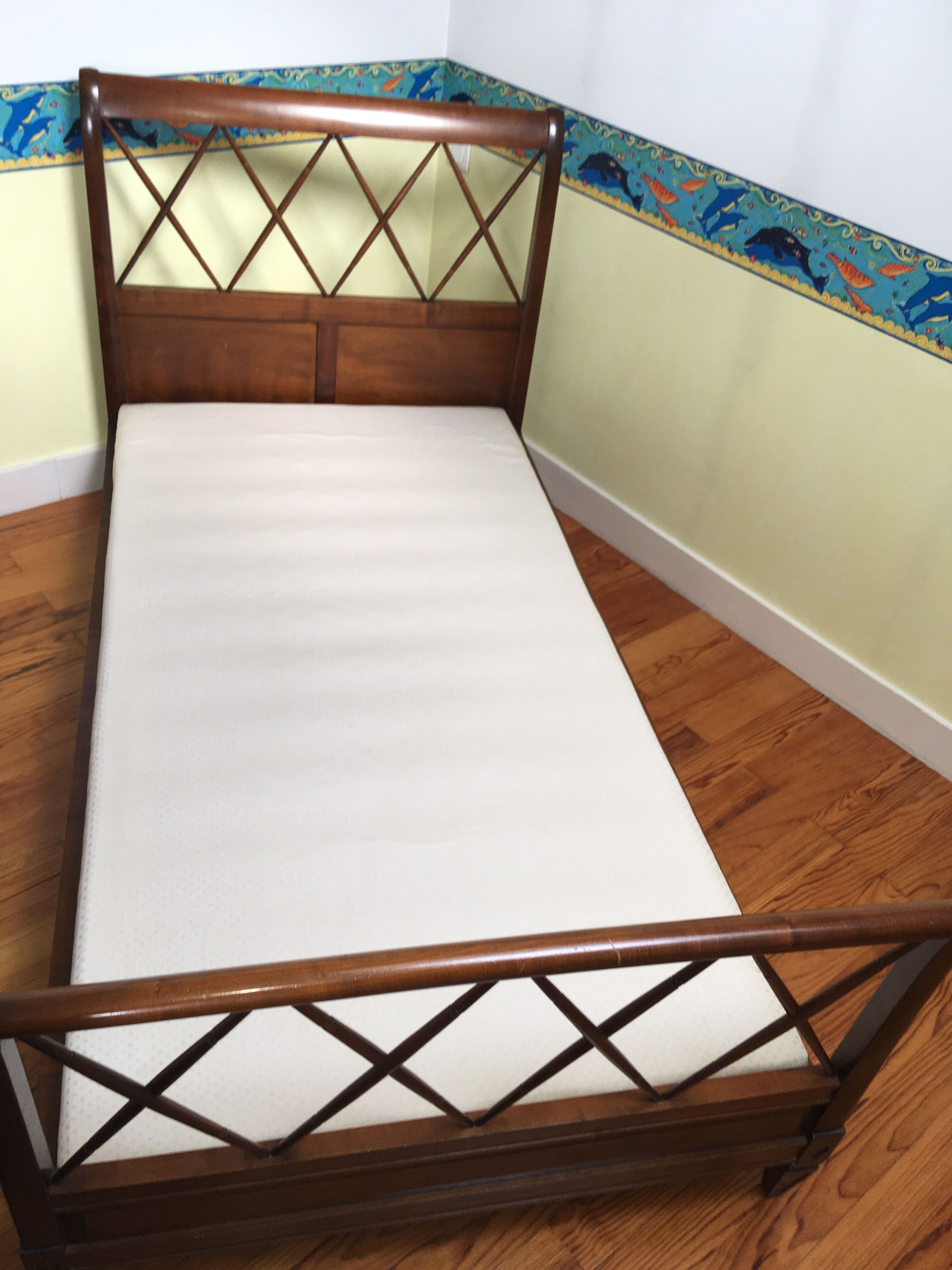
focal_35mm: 29
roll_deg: -7.5
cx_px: 476
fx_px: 1063
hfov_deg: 48.2
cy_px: 635
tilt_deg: -38.6
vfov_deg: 61.7
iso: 32
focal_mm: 4.15
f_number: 2.2
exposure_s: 1/33
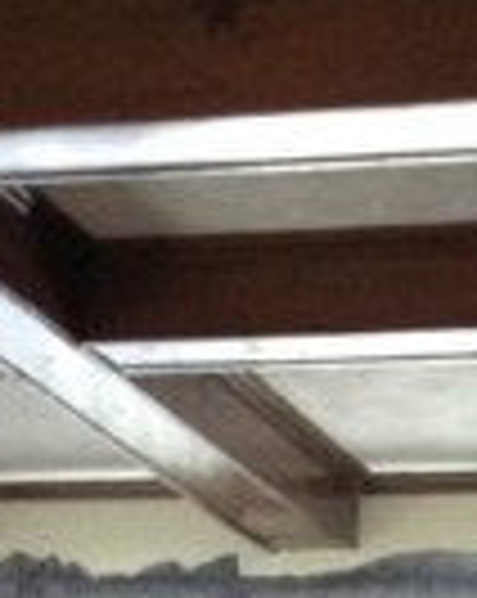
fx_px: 3502
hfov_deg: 7.8
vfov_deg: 9.1
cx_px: 76
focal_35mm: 198
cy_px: 1250
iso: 160
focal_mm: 4.28
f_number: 2.4
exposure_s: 1/20
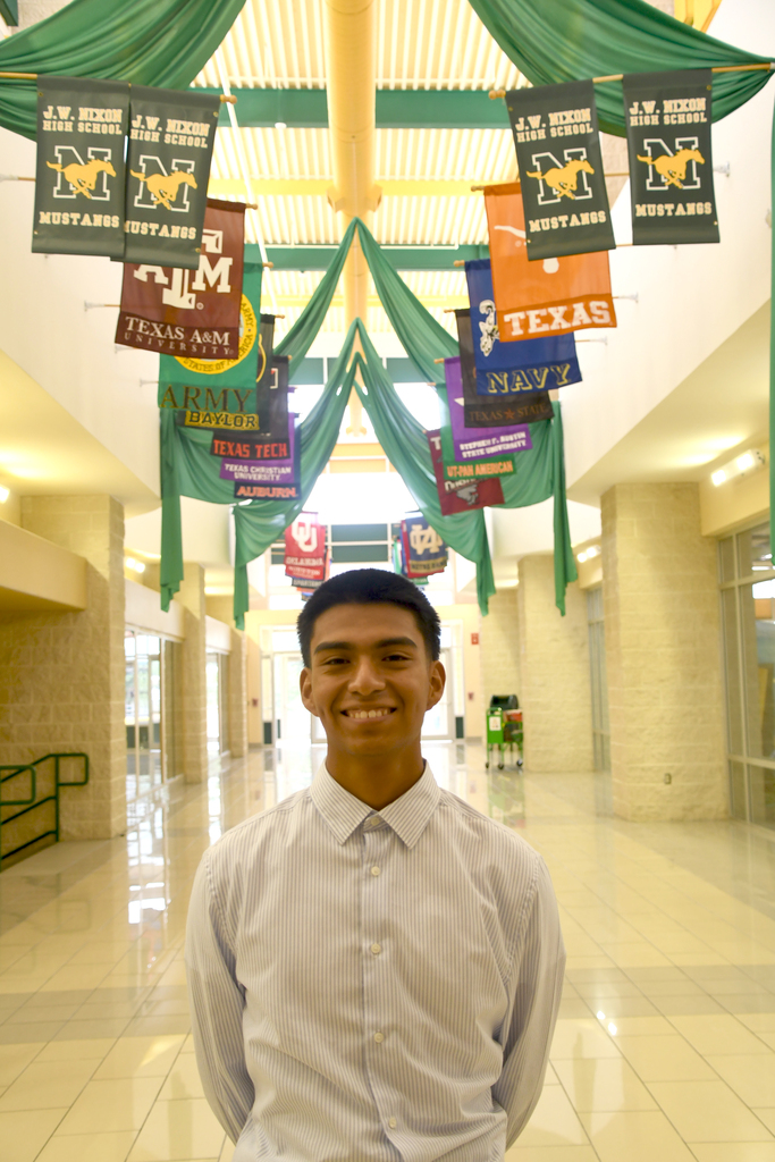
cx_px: 388
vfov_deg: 49.5
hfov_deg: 34.2
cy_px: 581
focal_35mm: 39
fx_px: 1259
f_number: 5.6
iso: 640
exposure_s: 1/100
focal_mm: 26
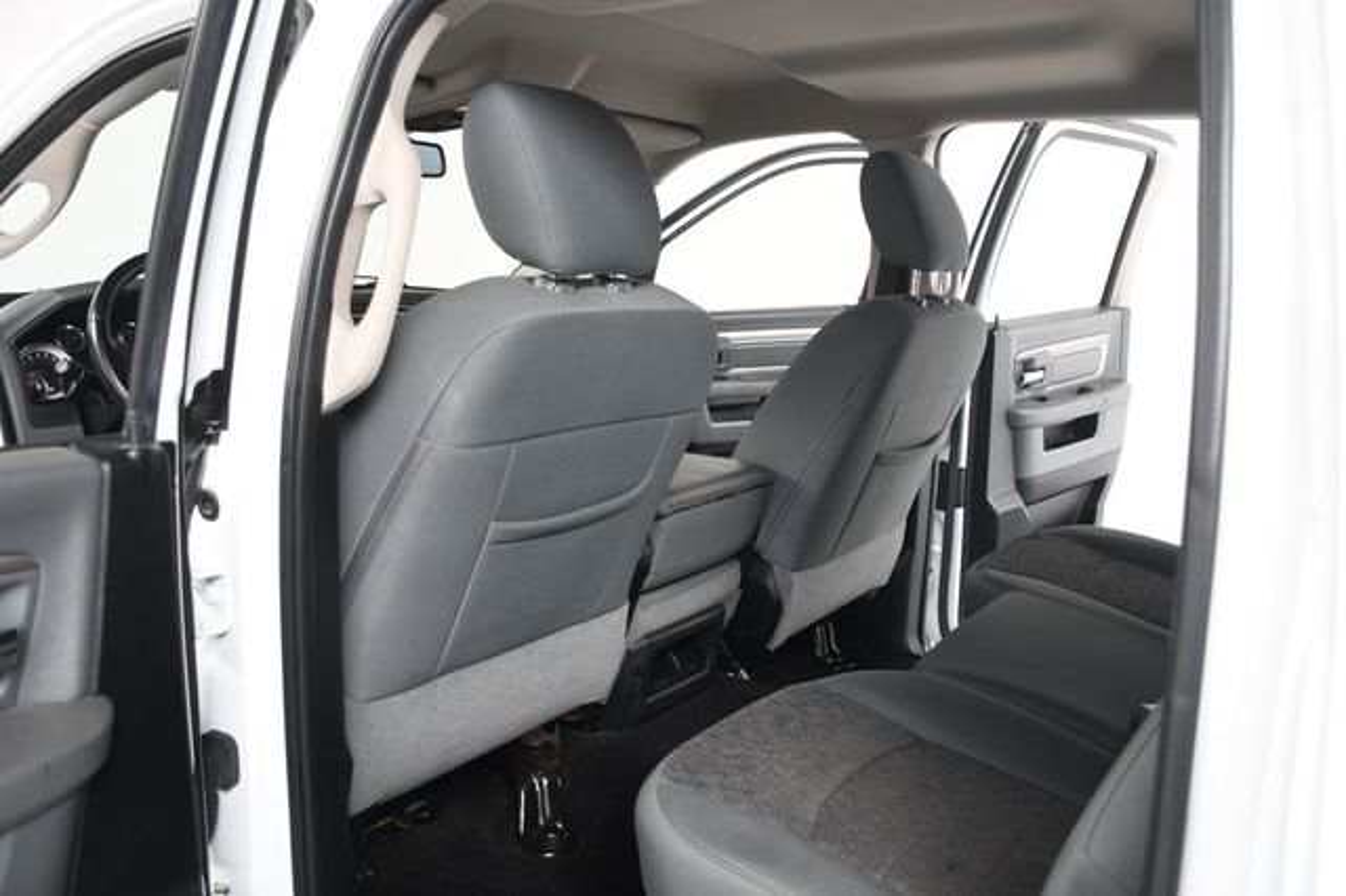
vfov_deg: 43.6
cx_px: 673
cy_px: 448
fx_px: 1121
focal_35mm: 30
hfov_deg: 62.0
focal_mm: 20
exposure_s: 1/160
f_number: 4
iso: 100
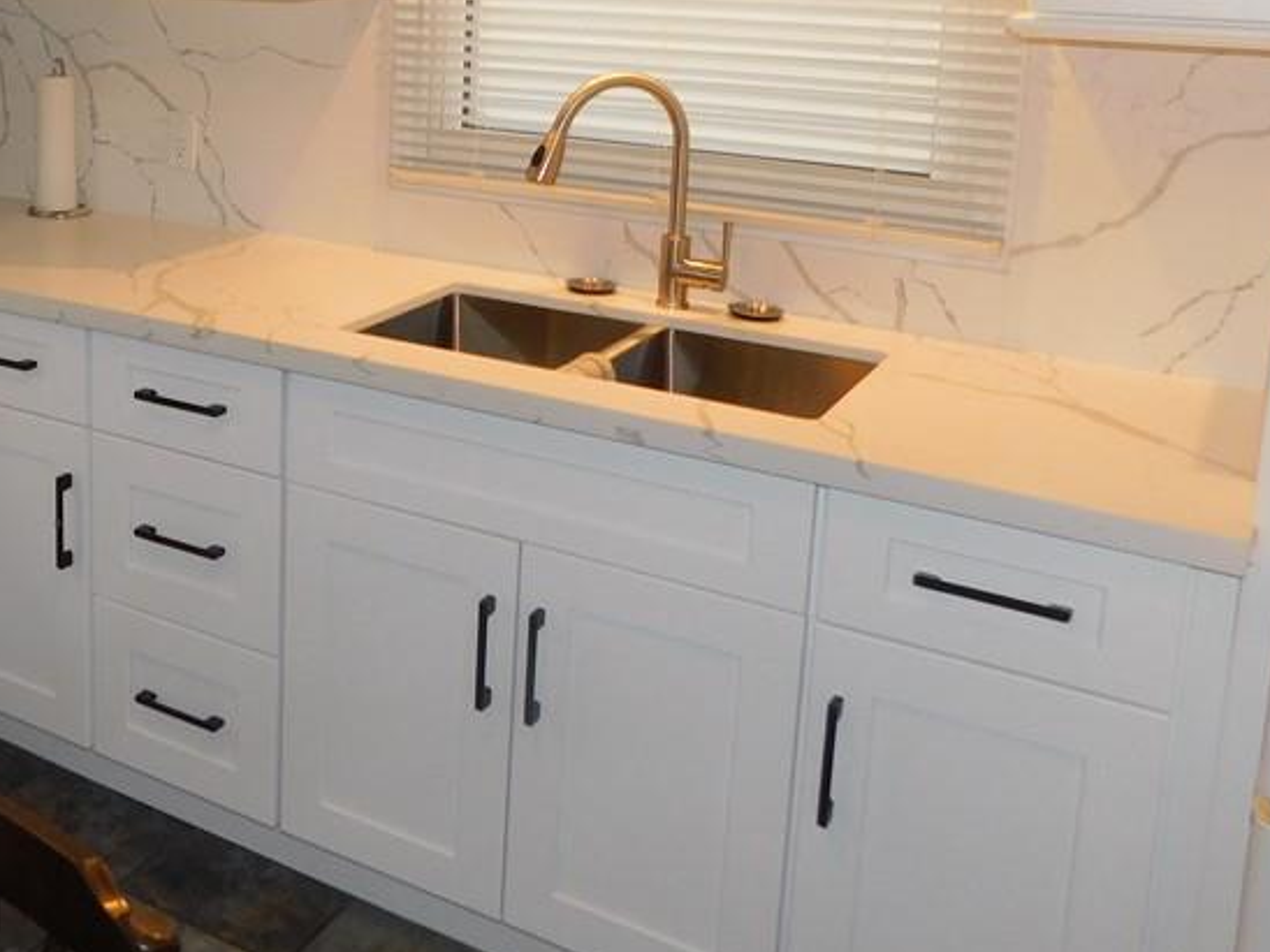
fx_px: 1578
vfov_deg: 32.5
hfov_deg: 40.8
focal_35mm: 43
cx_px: 148
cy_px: 167
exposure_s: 1/30
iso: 200
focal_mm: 4
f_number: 3
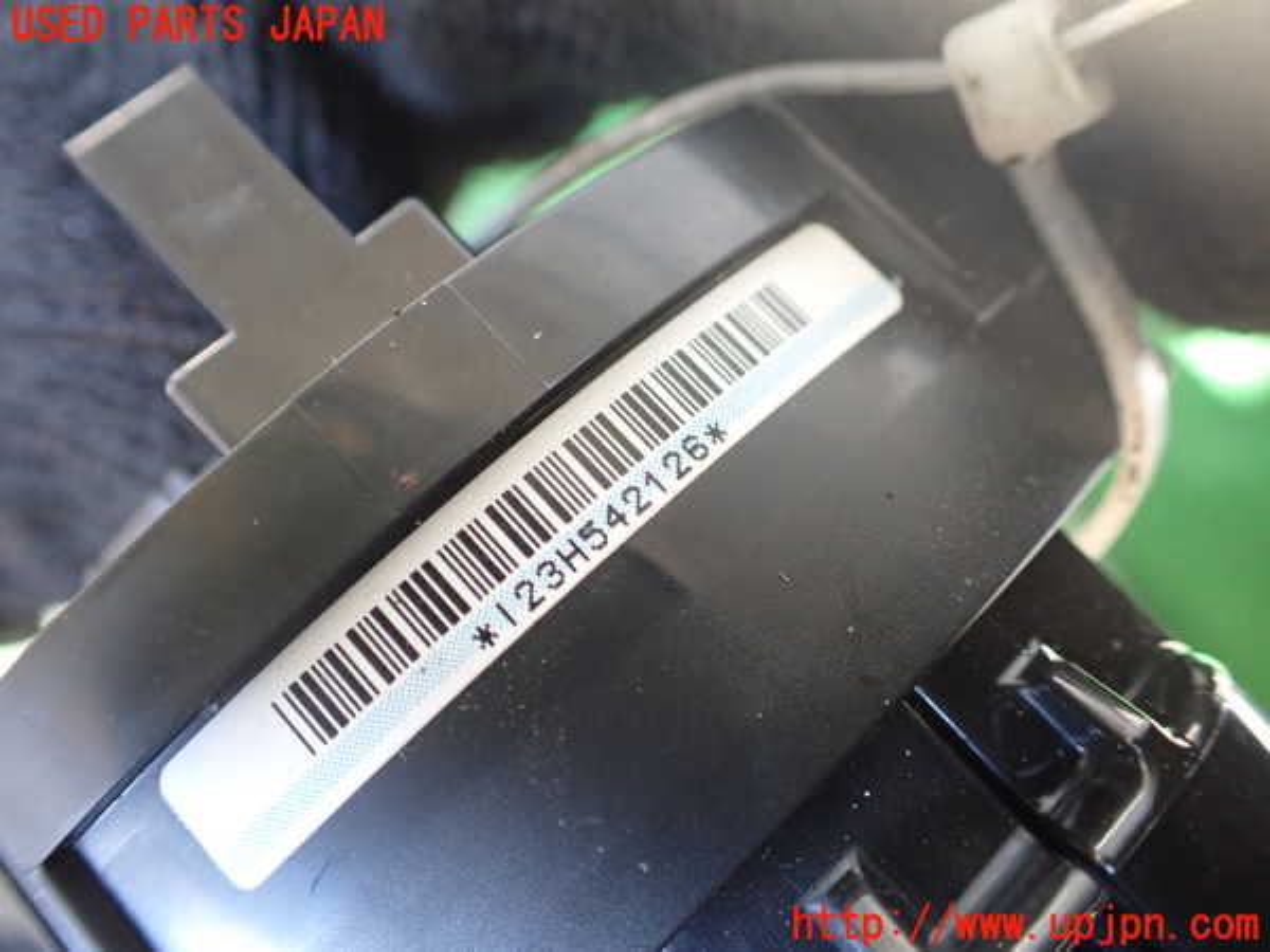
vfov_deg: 46.8
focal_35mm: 30
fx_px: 1101
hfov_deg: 60.0
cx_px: 635
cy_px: 476
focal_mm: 5.4
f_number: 2.3
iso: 640
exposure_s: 1/125
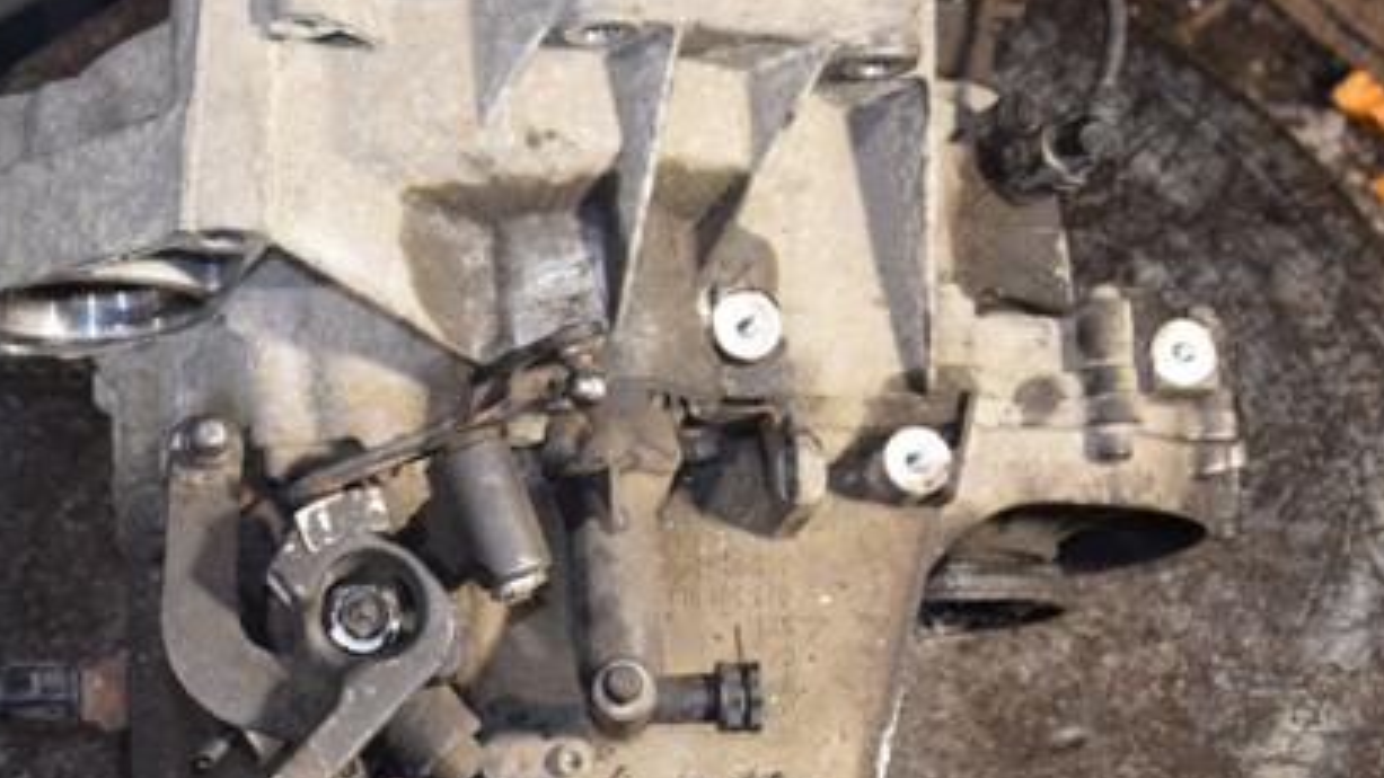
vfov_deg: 14.9
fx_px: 2964
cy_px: 504
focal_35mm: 81
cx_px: 389
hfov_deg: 26.0
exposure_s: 1/80
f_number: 5
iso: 800
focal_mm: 35
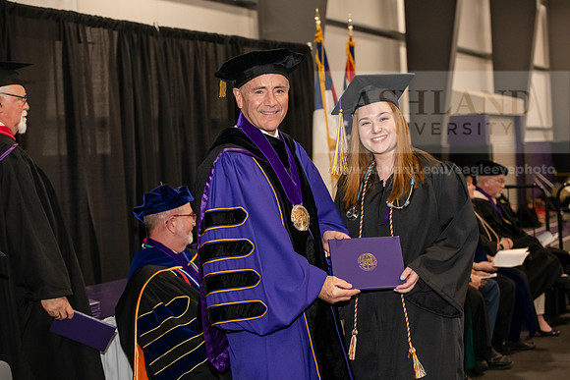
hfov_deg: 28.8
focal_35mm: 70
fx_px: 1109
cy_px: 190
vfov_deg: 19.5
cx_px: 285
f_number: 5
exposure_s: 1/200
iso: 2500
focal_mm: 70
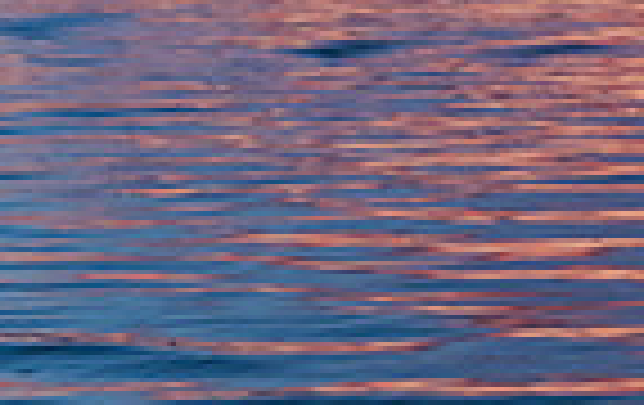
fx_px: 3711
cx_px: 761
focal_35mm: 211
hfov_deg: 9.8
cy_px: -38
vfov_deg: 6.2
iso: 200
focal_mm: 34
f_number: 4.5
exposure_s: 1/80
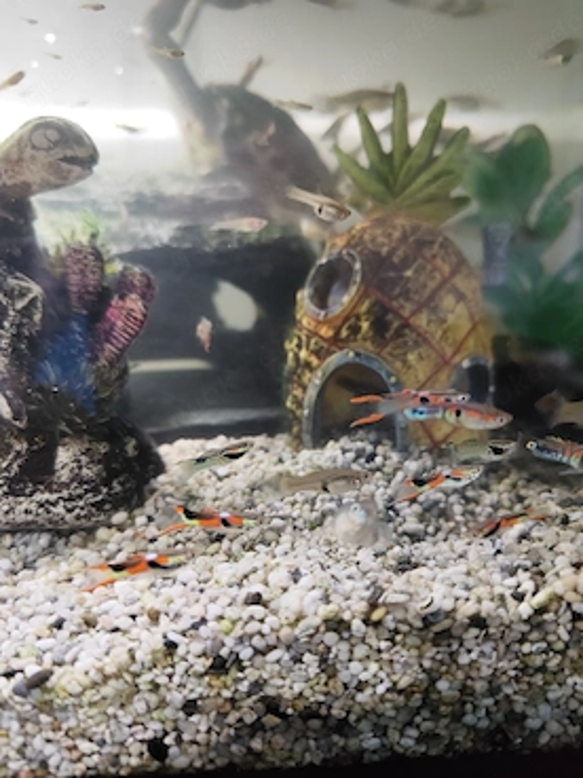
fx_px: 561
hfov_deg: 54.9
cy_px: 414
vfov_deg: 69.3
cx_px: 306
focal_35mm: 25
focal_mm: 6.14
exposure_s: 1/100
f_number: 1.65
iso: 400
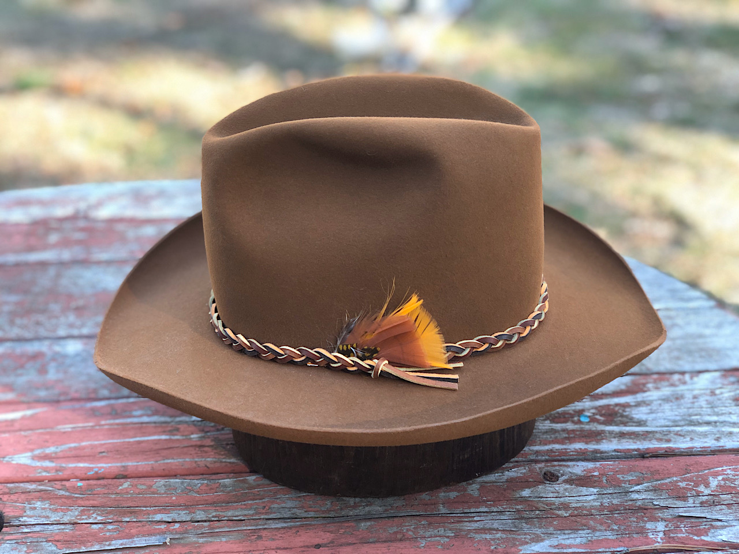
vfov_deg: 28.0
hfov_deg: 36.8
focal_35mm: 52
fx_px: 1110
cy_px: 277
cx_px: 370
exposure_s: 1/60
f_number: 2.4
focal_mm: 6
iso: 40
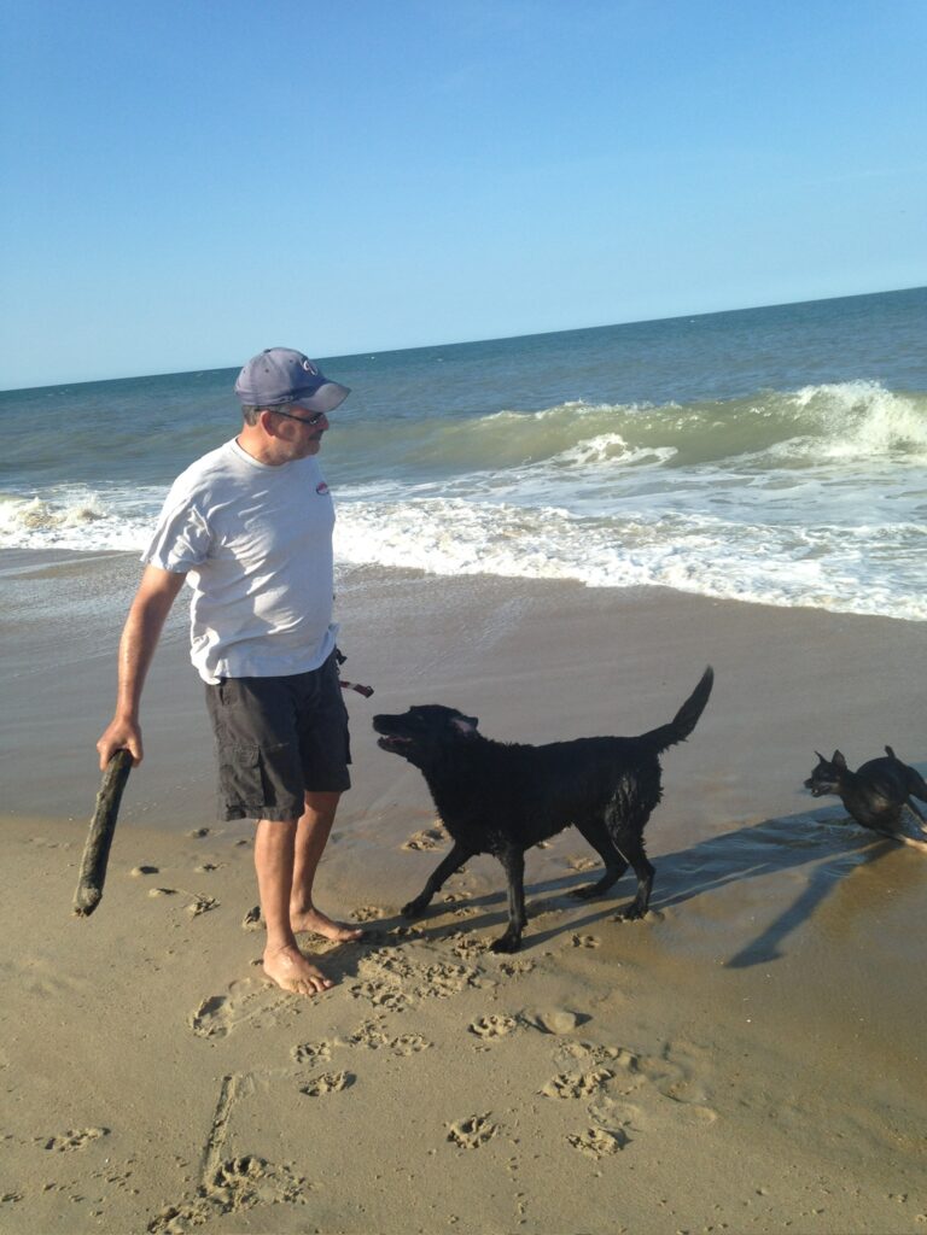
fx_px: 1178
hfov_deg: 42.9
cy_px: 618
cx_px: 464
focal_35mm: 33
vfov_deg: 55.4
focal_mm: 4.12
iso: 50
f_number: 2.4
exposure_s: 1/1205
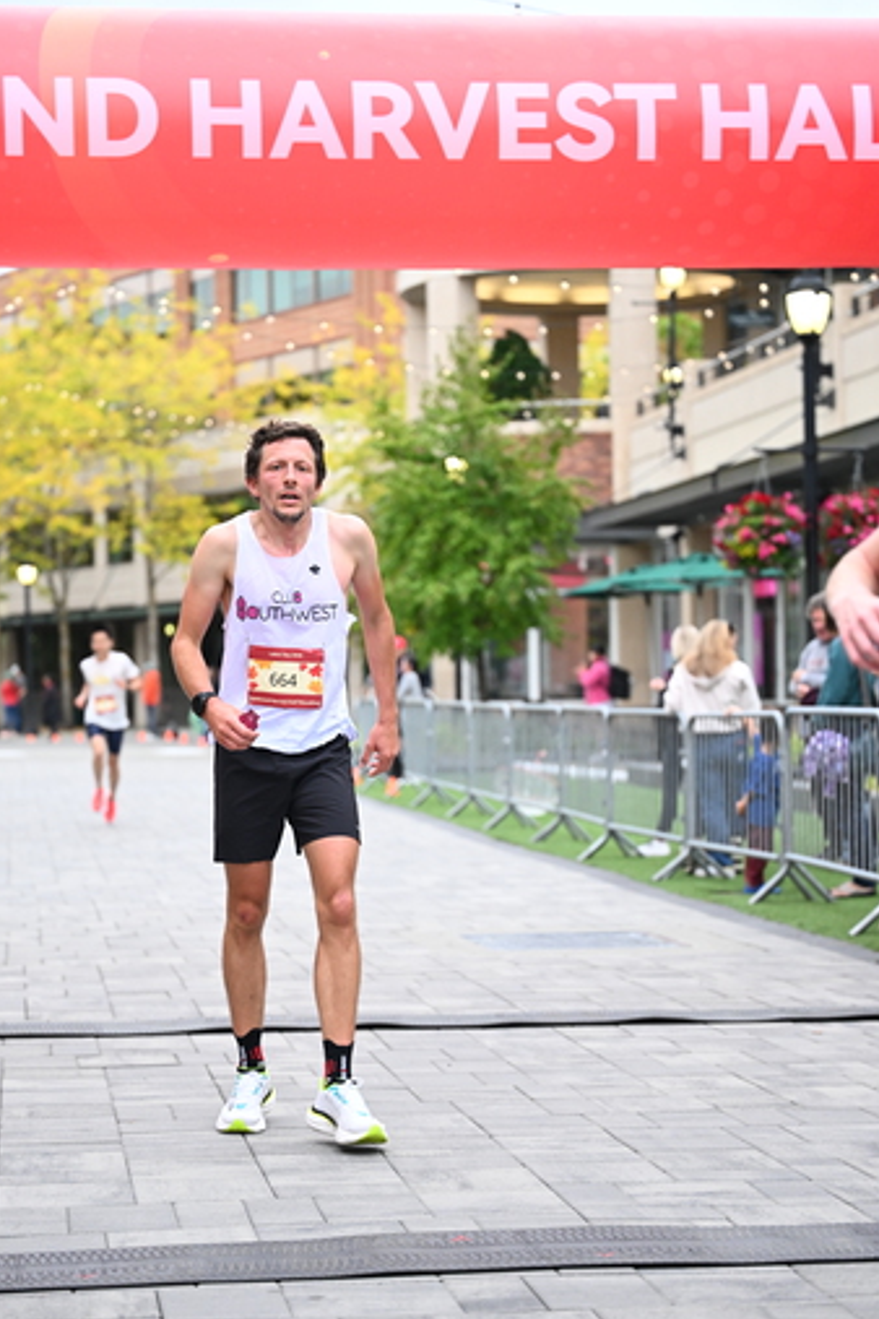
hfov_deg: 17.7
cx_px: 441
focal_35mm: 77
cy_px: 695
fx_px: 2820
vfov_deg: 26.3
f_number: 2.8
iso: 1600
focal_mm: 71
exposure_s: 1/1000
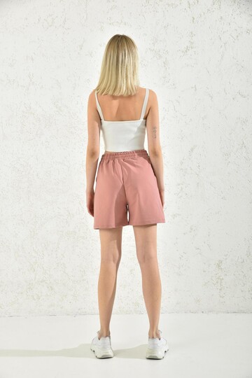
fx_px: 577
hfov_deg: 24.6
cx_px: 126
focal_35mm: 55
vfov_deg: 36.2
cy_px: 189
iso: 100
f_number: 7.1
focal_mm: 55
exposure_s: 1/160
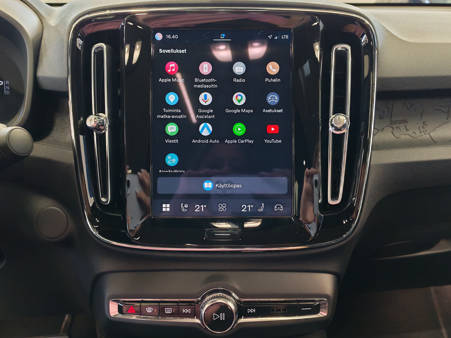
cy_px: 169
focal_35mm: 33
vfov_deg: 42.9
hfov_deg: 55.4
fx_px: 430
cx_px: 226
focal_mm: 6.12
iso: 1600
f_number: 1.9
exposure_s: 1/50
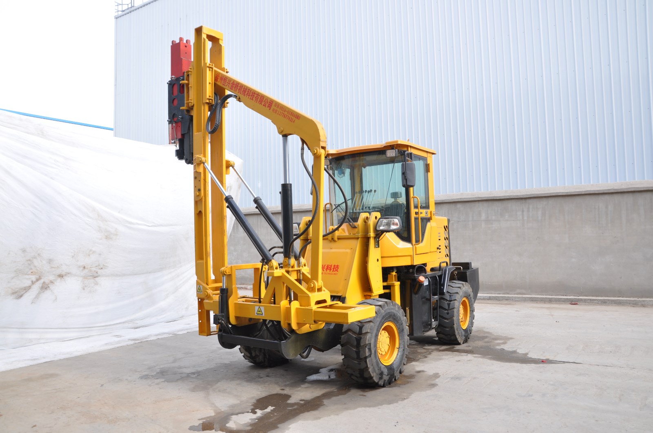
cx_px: 326
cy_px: 216
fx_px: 489
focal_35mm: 27
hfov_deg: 67.5
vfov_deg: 47.8
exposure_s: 1/80
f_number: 7.1
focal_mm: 18
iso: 200
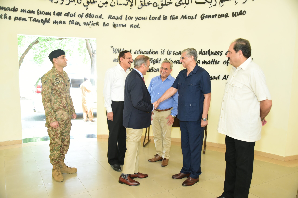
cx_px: 149
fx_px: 257
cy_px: 99
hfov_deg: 60.3
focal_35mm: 31
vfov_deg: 42.3
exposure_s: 1/160
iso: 2500
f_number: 4
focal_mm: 31
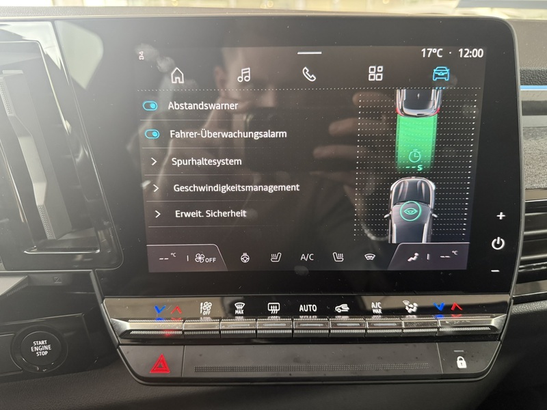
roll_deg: +0.3
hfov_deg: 71.6
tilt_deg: -22.1
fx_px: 379
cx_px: 274
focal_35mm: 24
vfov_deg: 56.8
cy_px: 205
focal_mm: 6.76
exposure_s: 1/49
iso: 640
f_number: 1.78
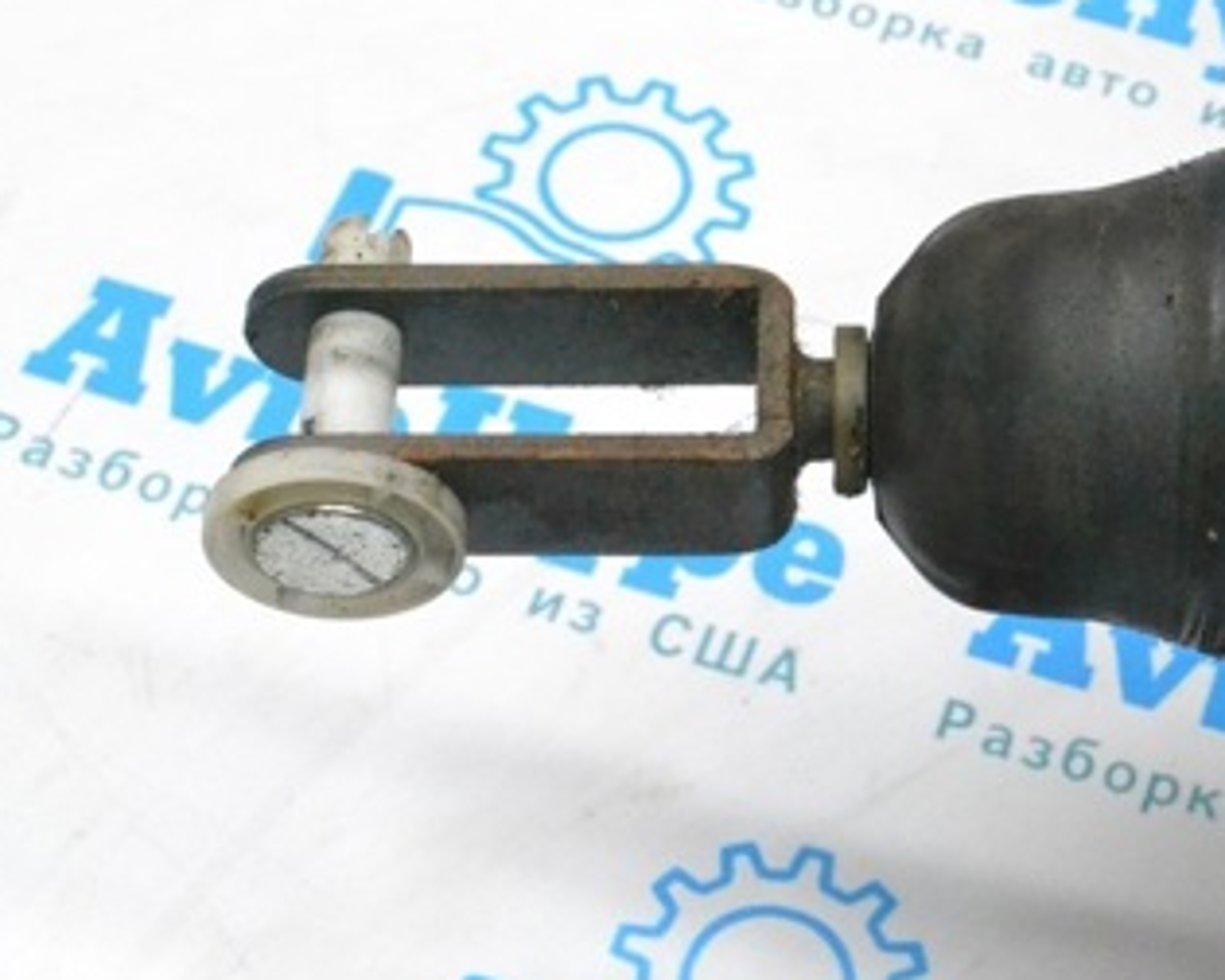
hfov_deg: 18.3
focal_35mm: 103
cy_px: 245
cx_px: 1155
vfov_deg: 14.9
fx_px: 3734
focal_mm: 36
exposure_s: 1/160
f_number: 11
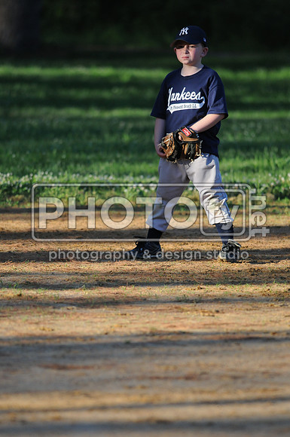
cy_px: 218
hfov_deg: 3.0
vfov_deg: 4.6
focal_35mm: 450
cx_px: 145
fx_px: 5453
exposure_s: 1/2500
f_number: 4
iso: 800
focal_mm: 300
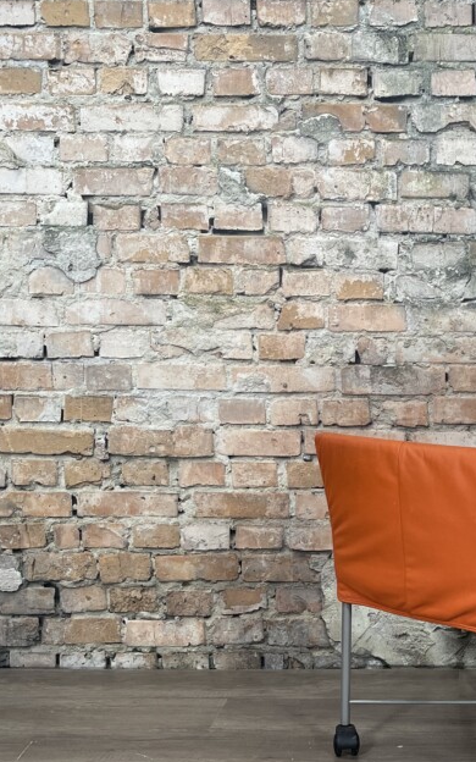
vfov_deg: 38.2
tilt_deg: -5.6
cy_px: 409
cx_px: 471
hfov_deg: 23.4
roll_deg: -0.8
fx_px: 1100
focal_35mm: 53
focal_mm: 5.1
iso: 100
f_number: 1.6
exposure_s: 1/100
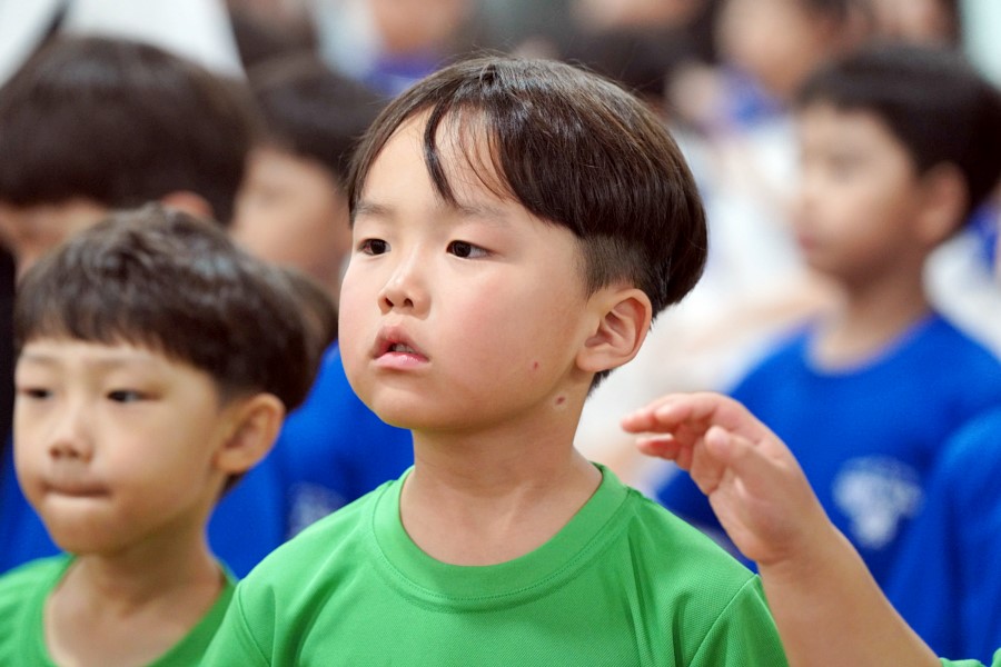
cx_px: 500
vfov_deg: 6.9
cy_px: 334
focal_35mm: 200
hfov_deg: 10.3
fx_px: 5561
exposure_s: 1/250
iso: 5000
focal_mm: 200
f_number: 4
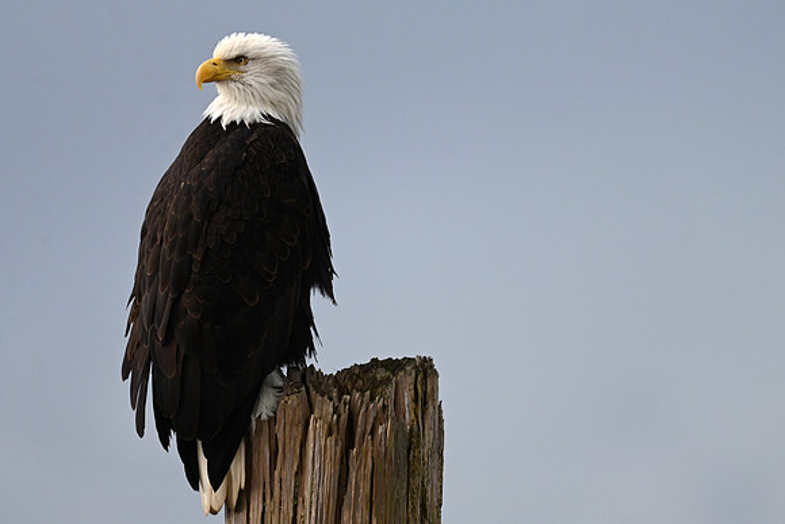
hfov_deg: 2.6
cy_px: 262
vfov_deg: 1.7
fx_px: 17448
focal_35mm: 800
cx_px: 392
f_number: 6.3
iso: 320
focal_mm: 800
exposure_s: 1/800
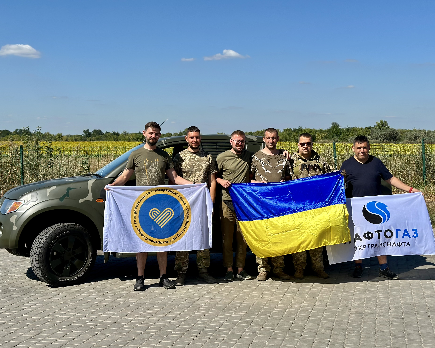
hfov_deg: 36.7
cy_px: 176
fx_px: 657
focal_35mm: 51
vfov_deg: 29.7
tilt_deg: -3.6
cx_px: 216
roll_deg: +0.1
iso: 100
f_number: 1.78
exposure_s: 1/7092
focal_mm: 6.86
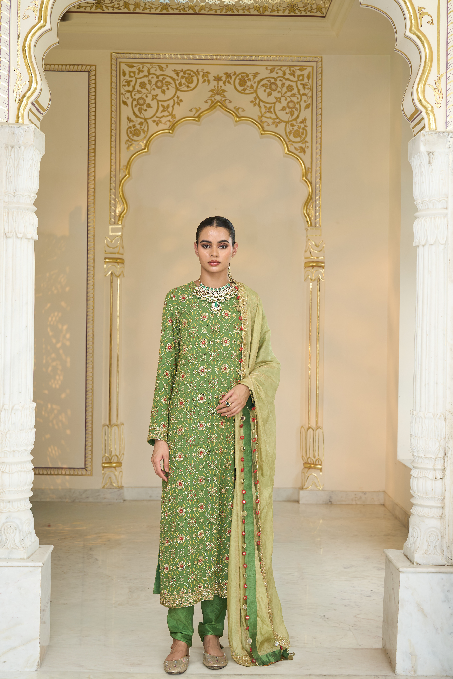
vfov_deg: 36.9
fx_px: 1019
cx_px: 226
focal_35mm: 54
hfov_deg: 25.1
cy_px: 340
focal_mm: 54
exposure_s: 1/125
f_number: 5.6
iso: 200
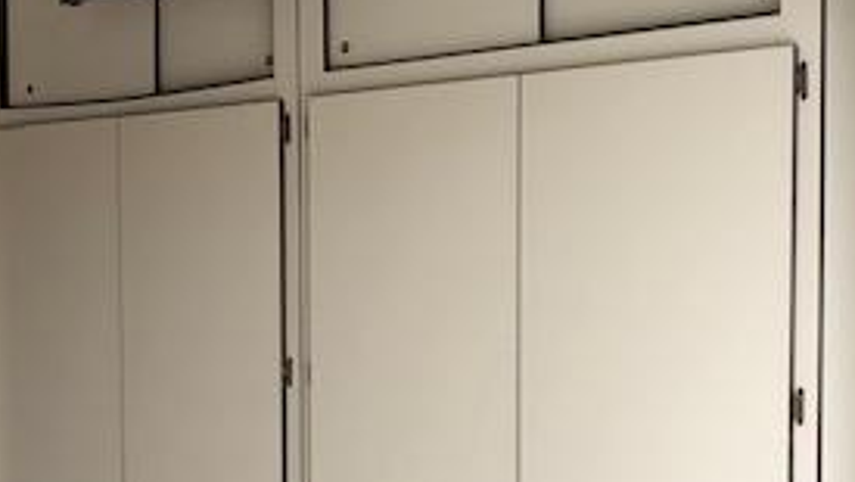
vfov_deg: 16.9
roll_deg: -0.7
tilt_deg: -4.0
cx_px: 224
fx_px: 1610
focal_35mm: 71
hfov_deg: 29.3
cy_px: 379
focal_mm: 3.99
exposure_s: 1/138
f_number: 1.8
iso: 20
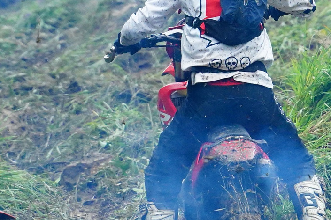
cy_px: 81
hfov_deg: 3.2
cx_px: 282
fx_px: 6013
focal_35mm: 654
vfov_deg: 2.1
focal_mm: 180
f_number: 3.5
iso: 5000
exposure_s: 1/8000
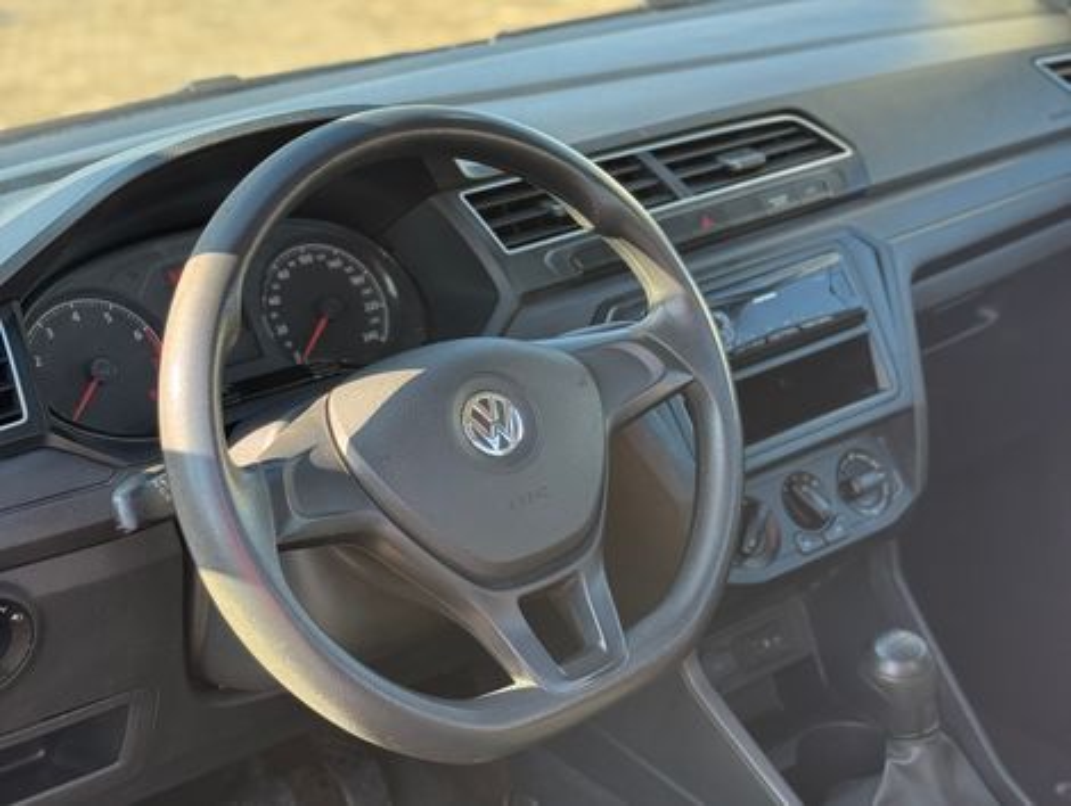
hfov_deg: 39.6
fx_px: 1487
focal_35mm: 48
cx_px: 536
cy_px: 403
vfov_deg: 30.3
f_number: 1.78
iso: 100
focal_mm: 6.76
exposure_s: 1/249
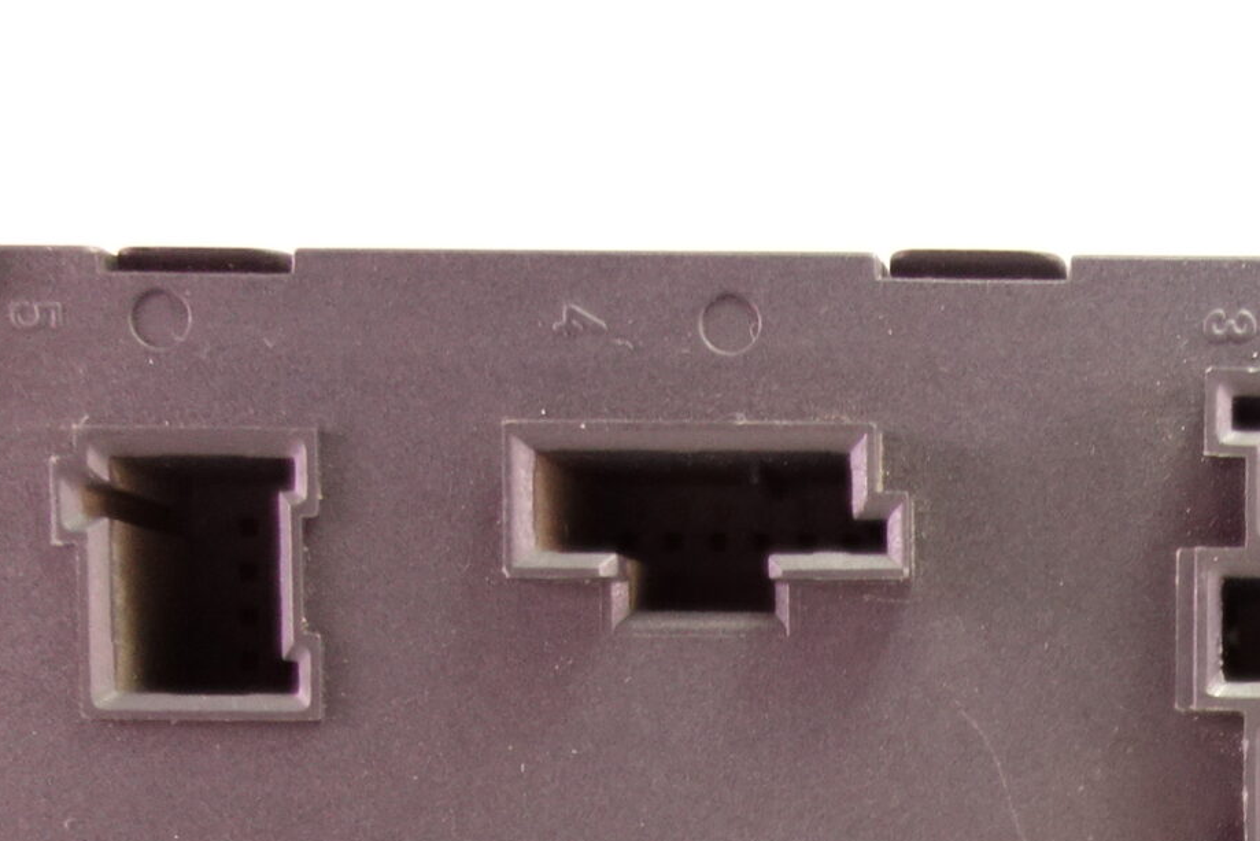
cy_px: 990
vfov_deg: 16.8
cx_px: 1307
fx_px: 2730
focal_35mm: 78
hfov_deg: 24.6
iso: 640
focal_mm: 10.4
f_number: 1.8
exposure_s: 1/30
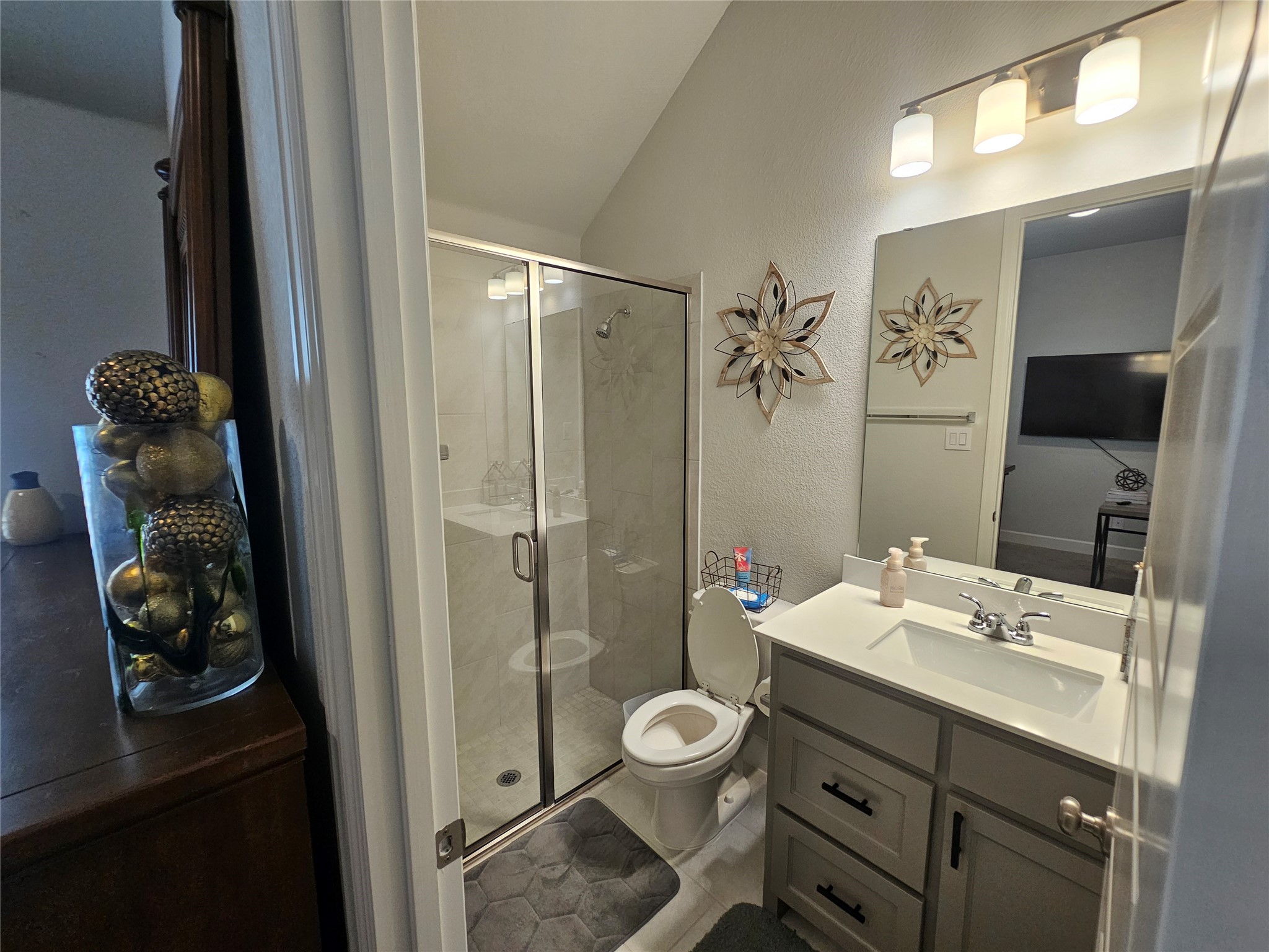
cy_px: 476
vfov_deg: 89.9
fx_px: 477
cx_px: 634
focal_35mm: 13
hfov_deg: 106.2
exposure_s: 1/60
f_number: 2.2
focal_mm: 2.2
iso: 160
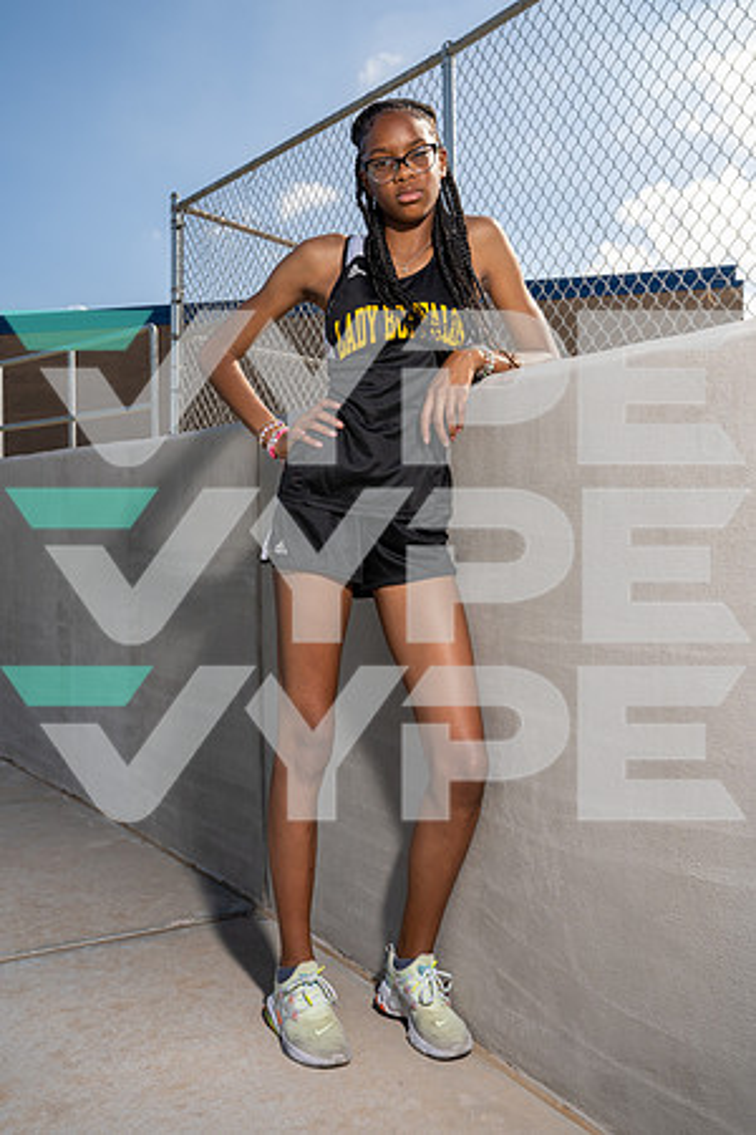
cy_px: 568
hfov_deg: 37.9
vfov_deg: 54.4
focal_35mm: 35
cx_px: 378
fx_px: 1102
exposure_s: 1/250
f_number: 8
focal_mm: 35
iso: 100
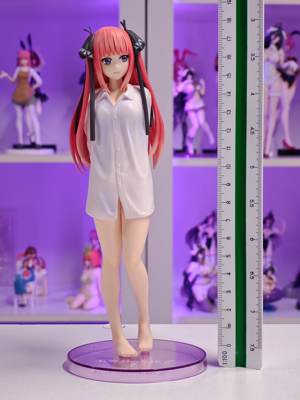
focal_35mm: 80
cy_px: 200
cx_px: 150
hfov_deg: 18.4
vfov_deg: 24.4
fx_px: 924
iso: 800
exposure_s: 1/33.3
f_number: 2.4
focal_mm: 7.48
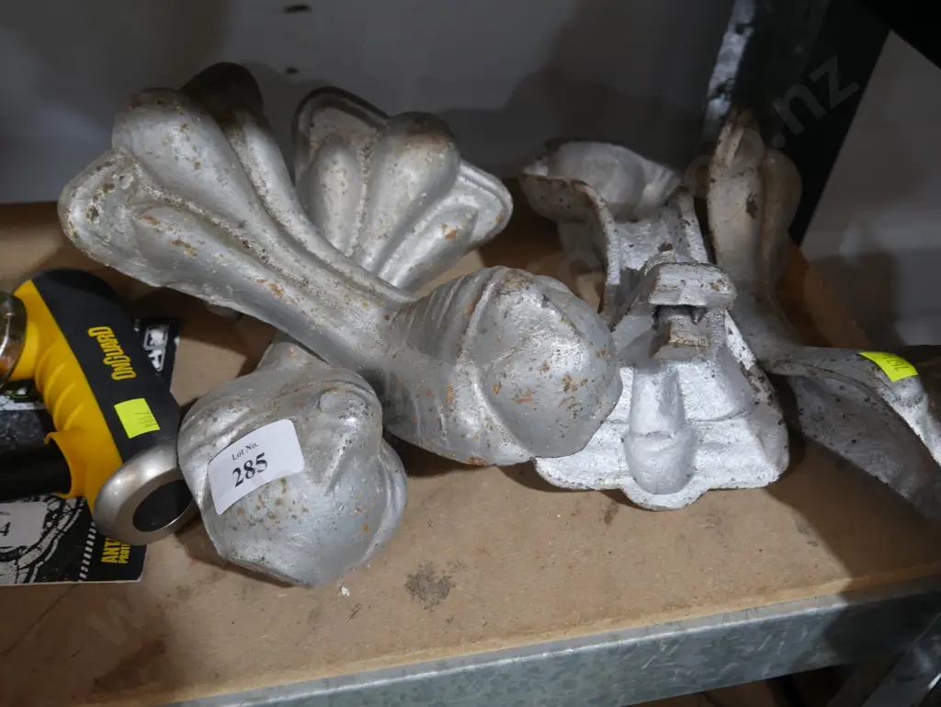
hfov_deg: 56.8
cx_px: 470
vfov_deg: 44.2
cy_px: 354
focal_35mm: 32
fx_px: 870
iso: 640
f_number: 3.6
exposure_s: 1/60
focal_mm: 16
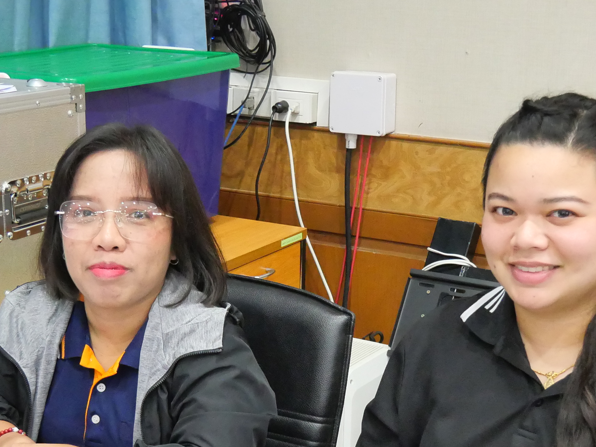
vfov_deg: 21.0
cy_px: 383
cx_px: 305
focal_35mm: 69
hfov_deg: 28.2
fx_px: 1188
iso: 3200
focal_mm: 14
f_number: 3.6
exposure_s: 1/40
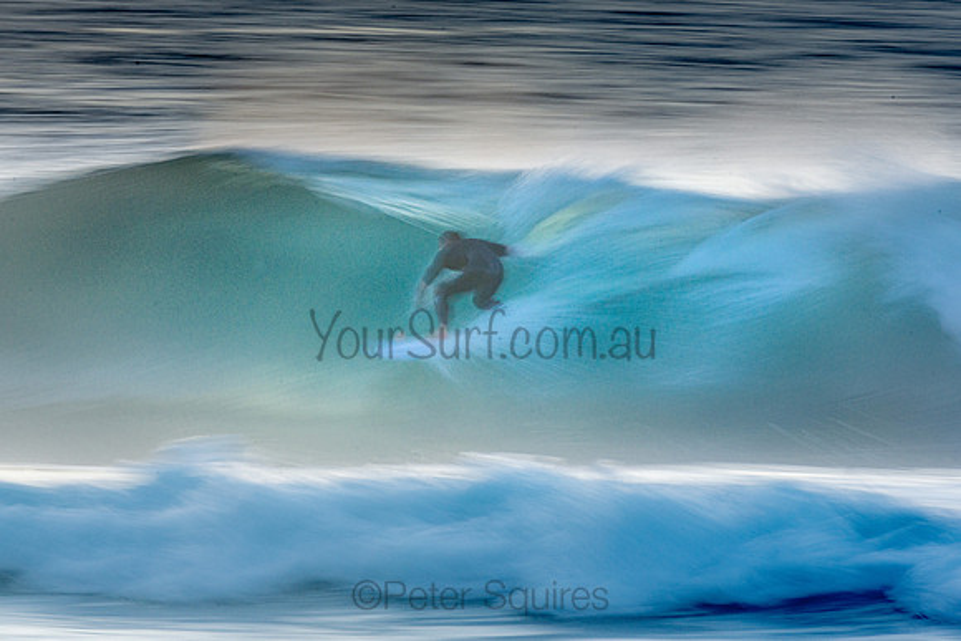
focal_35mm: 738
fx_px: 19702
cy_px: 292
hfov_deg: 2.8
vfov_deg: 1.9
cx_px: 479
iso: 100
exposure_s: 1/10
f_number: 29
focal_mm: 450
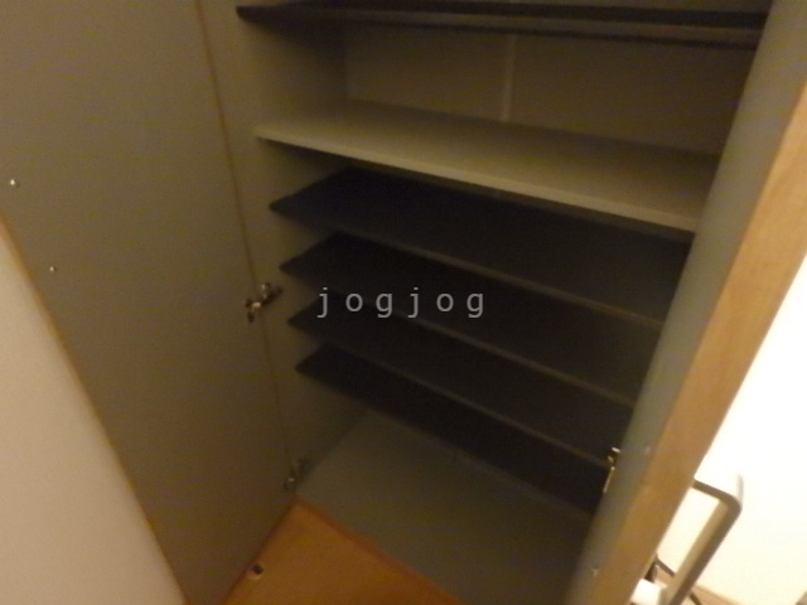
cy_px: 302
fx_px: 490
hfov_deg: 79.0
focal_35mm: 21
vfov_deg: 63.4
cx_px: 404
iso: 3200
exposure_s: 1/13
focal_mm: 3.7
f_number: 3.5
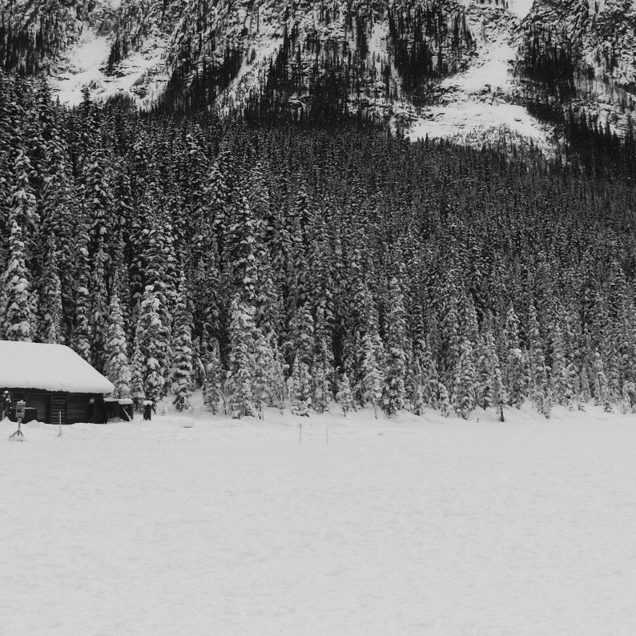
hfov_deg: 30.0
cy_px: 214
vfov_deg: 29.8
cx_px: 315
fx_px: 1185
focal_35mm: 57
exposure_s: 1/800
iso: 80
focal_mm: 4.5
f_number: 3.5
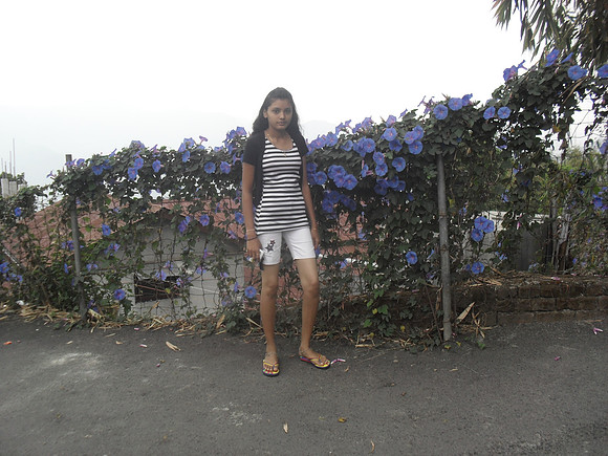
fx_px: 615
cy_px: 228
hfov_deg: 52.6
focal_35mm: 35
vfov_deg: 40.7
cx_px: 304
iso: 100
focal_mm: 6.3
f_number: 3.2
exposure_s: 1/125
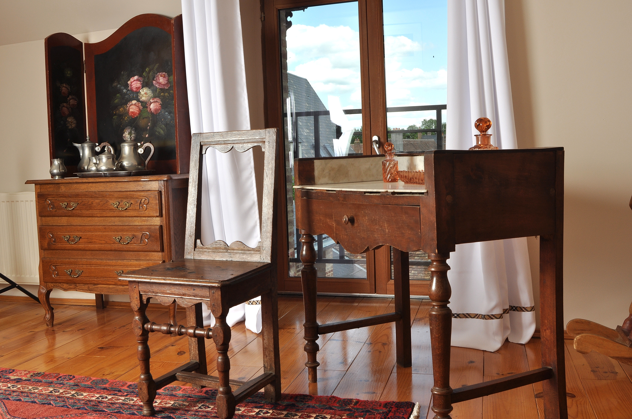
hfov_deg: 53.2
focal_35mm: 36
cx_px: 316
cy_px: 210
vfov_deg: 36.8
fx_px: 631
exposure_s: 1/60
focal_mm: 24
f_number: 16
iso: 200
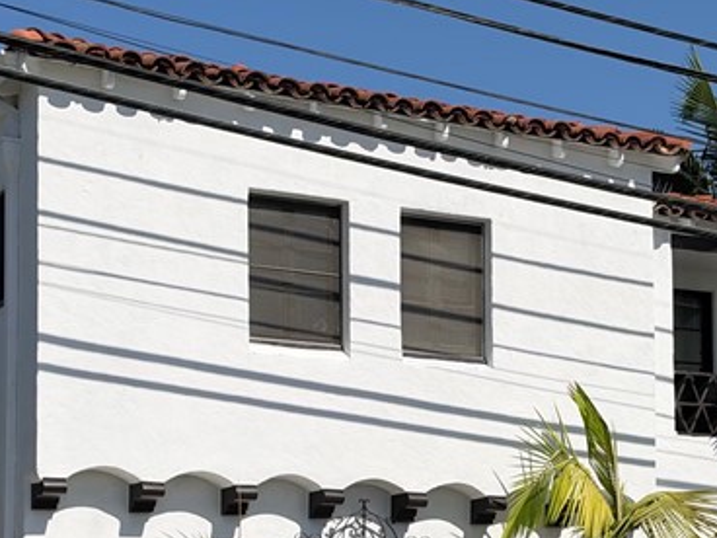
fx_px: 1843
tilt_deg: +5.7
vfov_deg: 16.4
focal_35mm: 89
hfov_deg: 22.0
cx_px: 450
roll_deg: +1.0
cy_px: 495
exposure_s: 1/9901
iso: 80
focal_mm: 6.93
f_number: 1.8
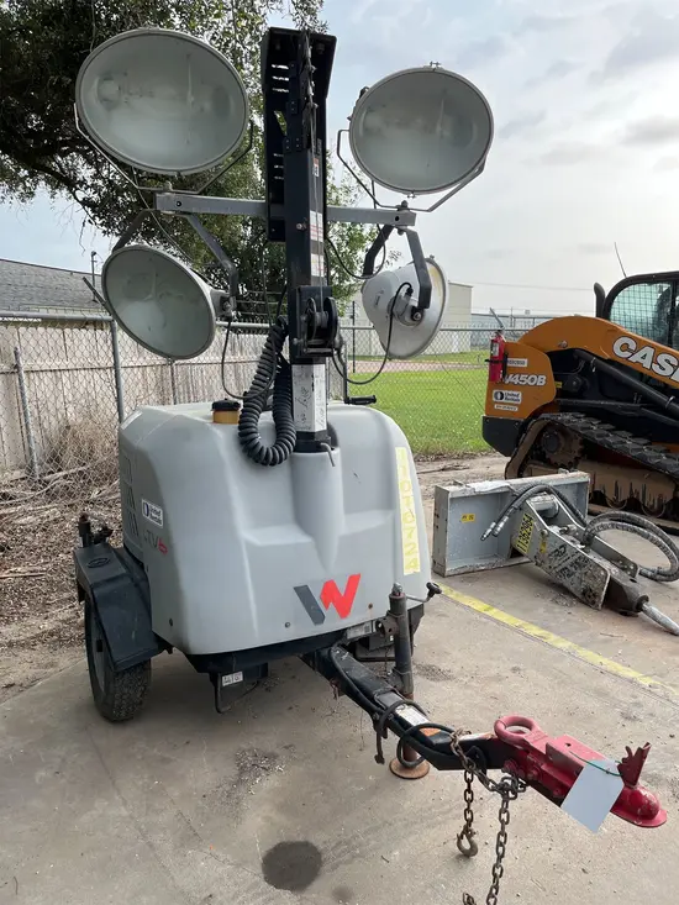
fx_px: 680
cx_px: 340
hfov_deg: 53.1
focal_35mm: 26
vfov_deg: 67.3
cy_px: 452
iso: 50
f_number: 1.6
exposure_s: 1/1372
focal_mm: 5.1
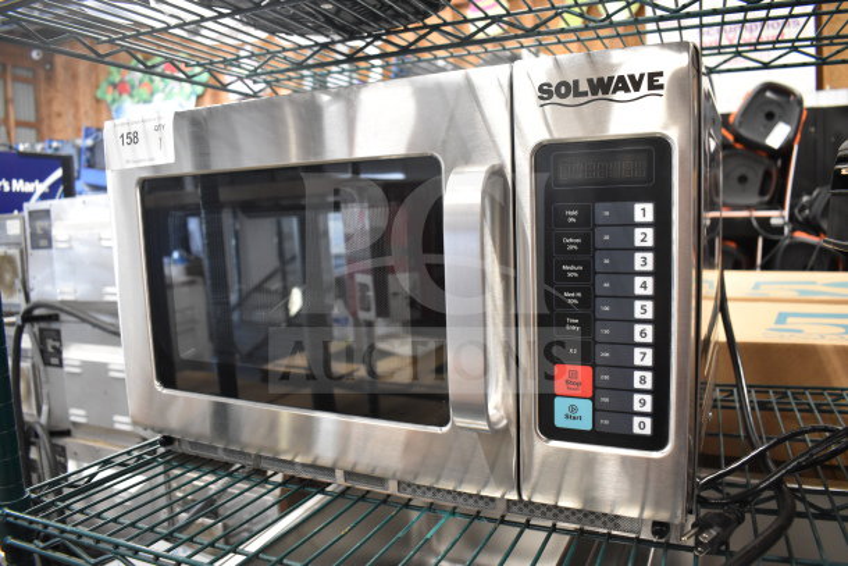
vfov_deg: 48.0
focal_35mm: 27
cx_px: 424
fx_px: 636
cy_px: 283
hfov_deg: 67.4
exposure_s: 1/30
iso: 1800
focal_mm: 18
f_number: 3.5
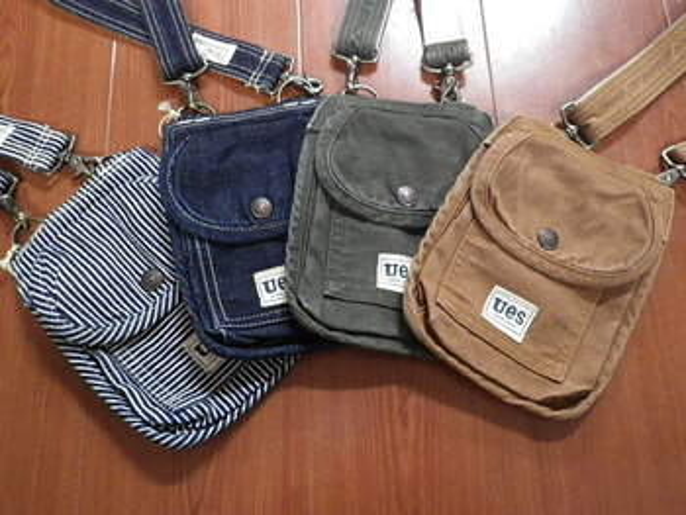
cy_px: 258
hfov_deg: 63.4
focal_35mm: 28
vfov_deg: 49.8
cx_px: 343
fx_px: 555
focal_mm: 5
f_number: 3.5
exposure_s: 1/15
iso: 800
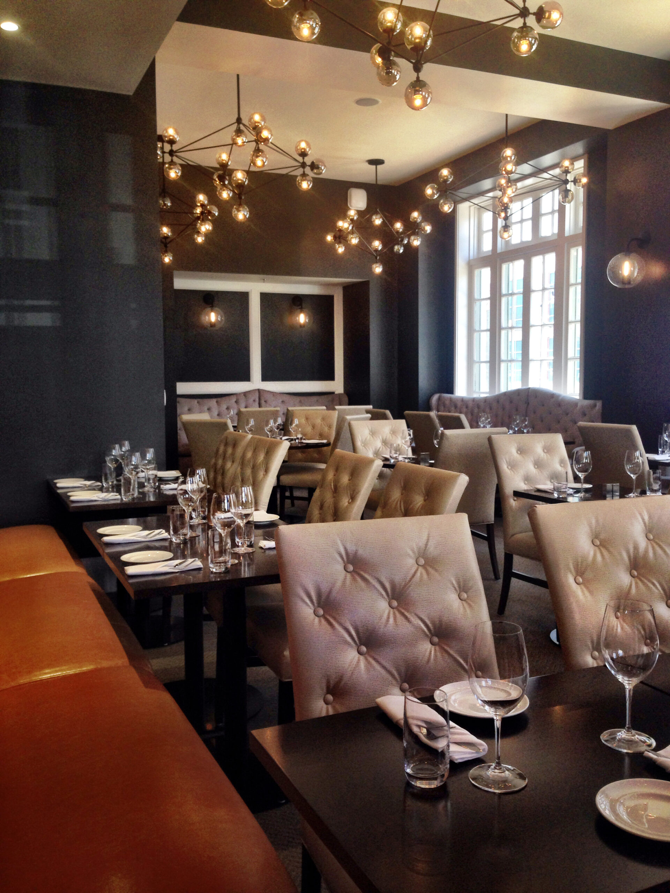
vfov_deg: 55.4
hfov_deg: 42.9
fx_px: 852
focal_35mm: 33
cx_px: 335
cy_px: 446
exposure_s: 1/60
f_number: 2.4
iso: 64
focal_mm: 4.12
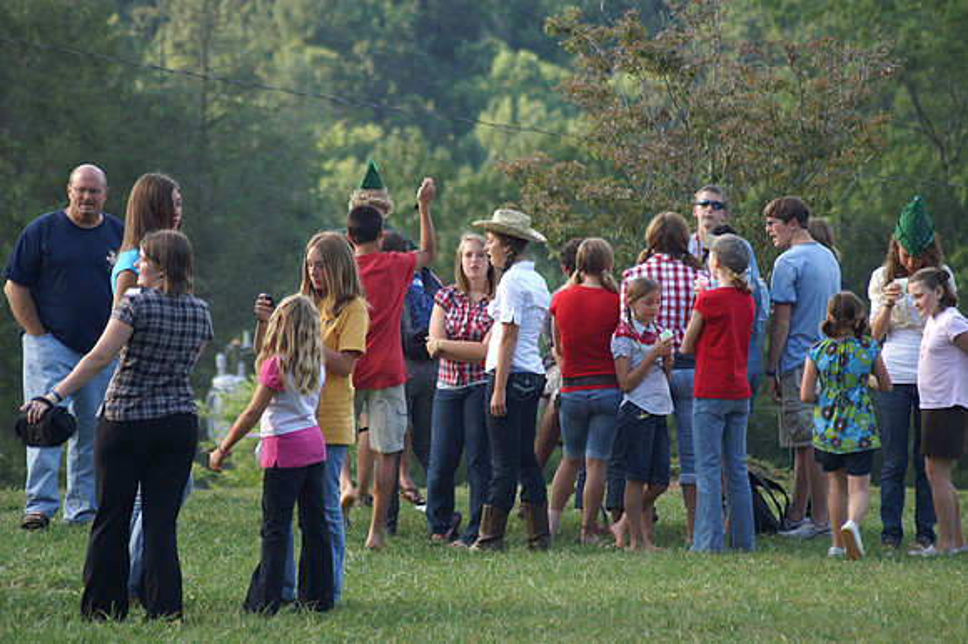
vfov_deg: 6.8
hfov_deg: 10.2
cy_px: 322
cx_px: 484
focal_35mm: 202
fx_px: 5442
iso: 400
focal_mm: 135
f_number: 4.5
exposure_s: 1/400
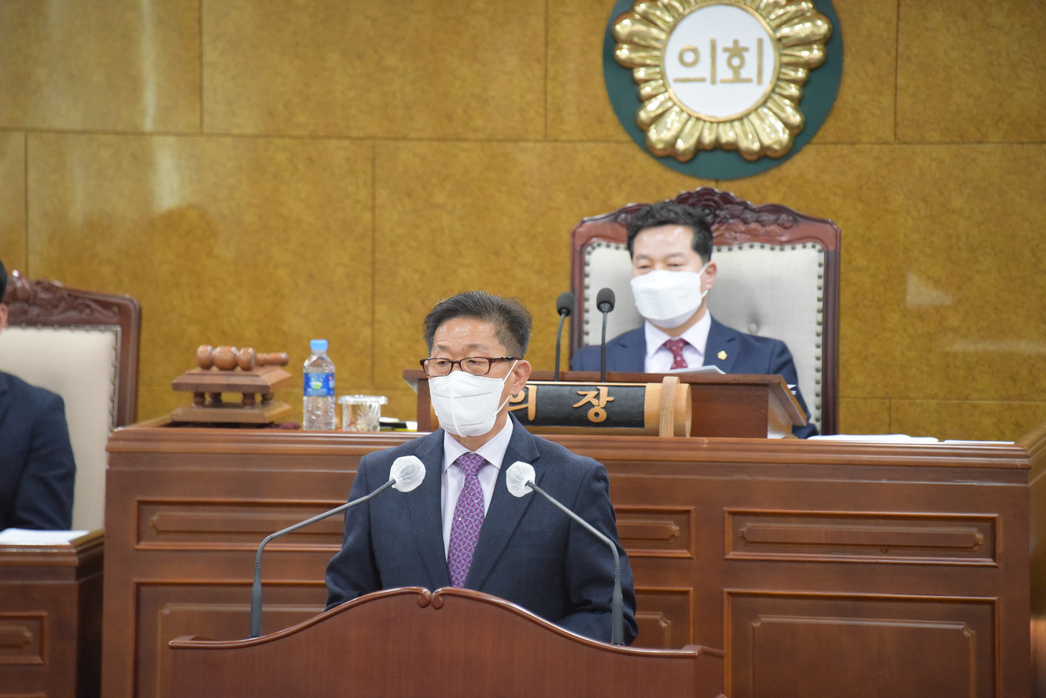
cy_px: 366
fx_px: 7644
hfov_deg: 7.8
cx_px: 534
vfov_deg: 5.2
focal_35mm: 263
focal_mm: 250
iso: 9000
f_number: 5.6
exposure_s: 1/640
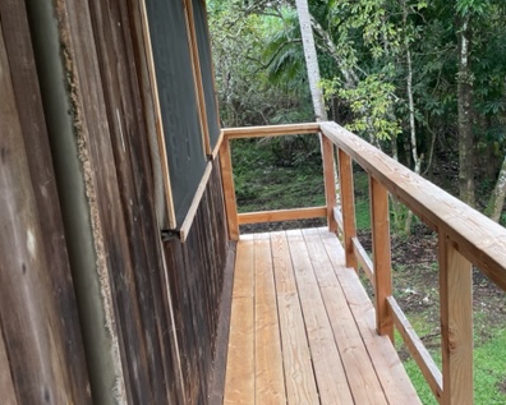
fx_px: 614
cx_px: 365
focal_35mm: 41
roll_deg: +4.2
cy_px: 216
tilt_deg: -14.6
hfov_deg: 43.6
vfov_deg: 36.5
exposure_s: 1/194
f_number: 1.6
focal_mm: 4.2
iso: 32
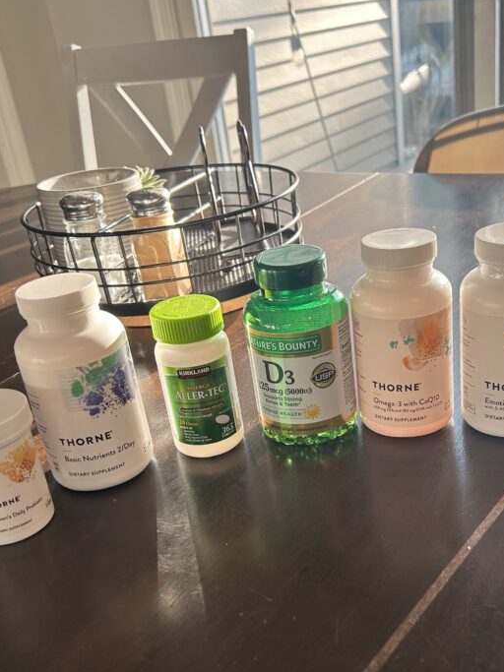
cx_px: 330
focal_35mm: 39
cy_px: 391
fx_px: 757
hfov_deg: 36.5
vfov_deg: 47.7
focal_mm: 5.7
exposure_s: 1/121
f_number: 1.5
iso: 64
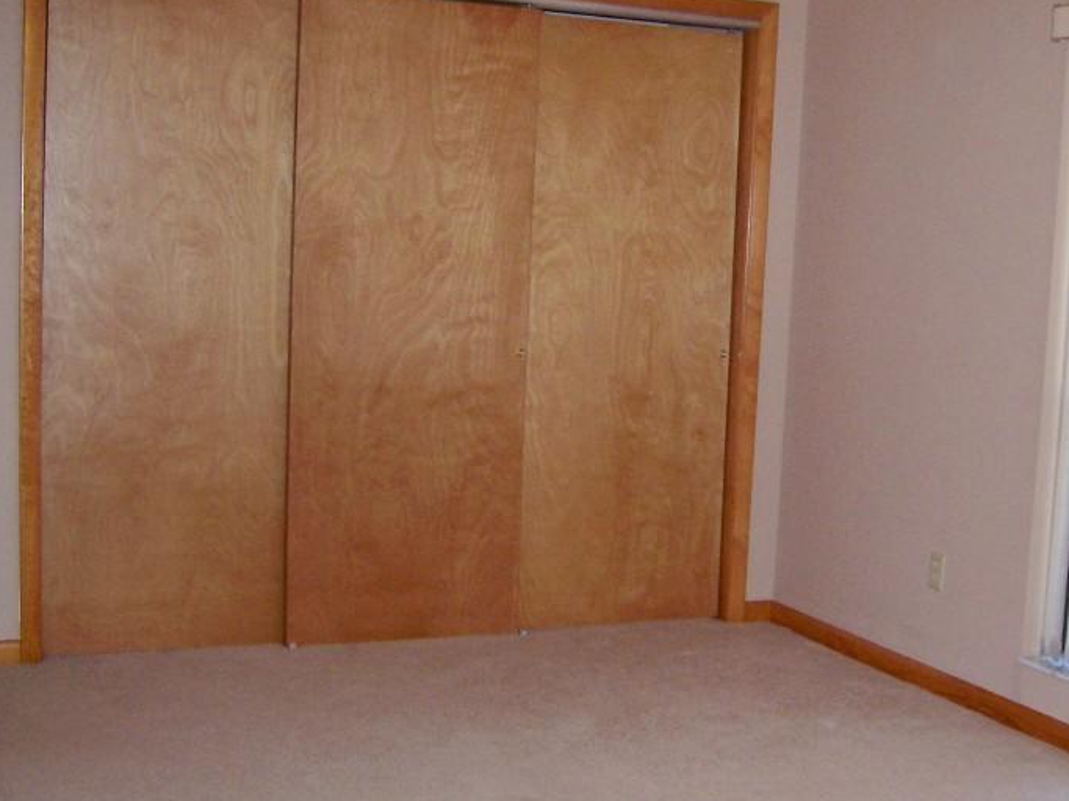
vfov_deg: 27.0
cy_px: 441
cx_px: 695
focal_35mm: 54
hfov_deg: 35.3
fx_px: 1667
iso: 125
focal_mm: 6.2
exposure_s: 1/60
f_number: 2.8
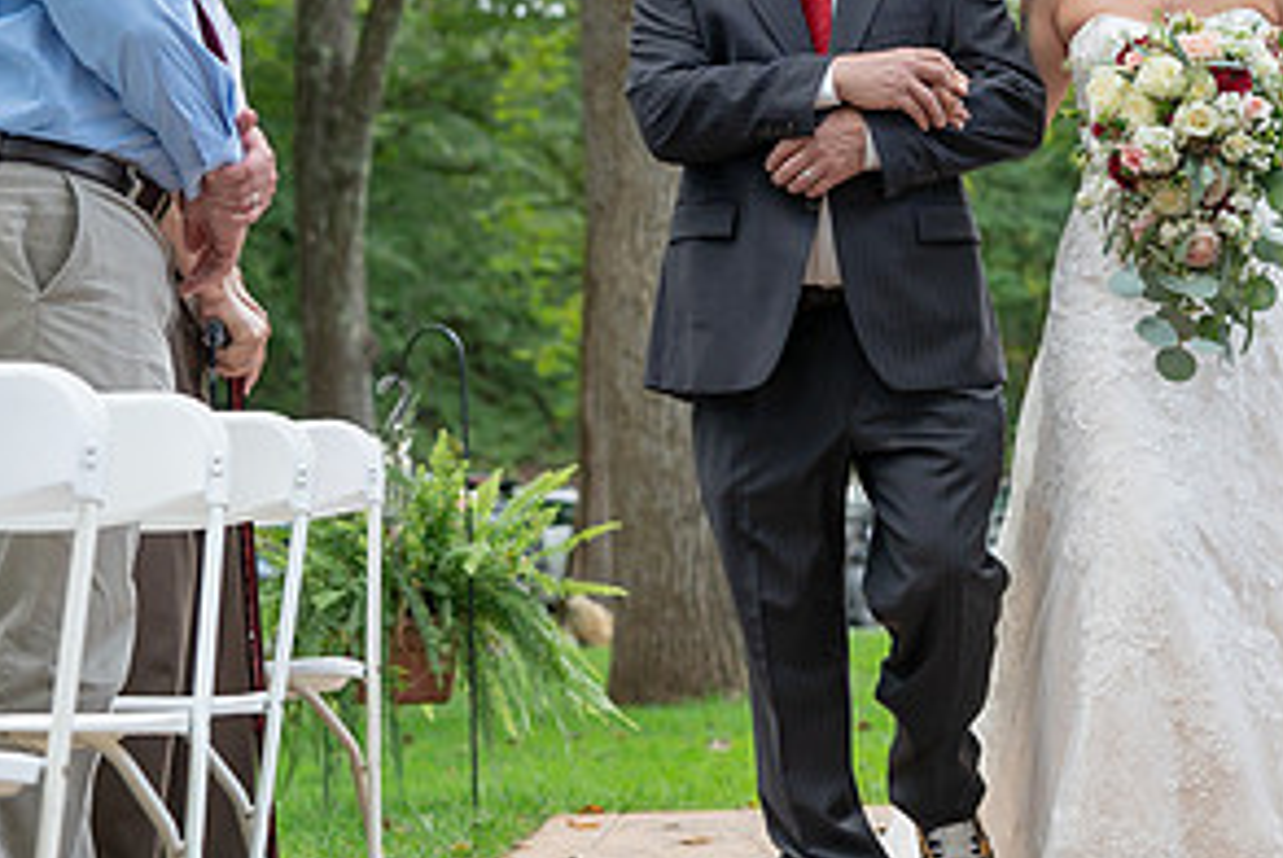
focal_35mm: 139
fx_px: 4959
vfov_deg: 9.9
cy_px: 212
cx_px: 1143
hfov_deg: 14.6
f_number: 4
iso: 250
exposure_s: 1/200
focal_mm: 70
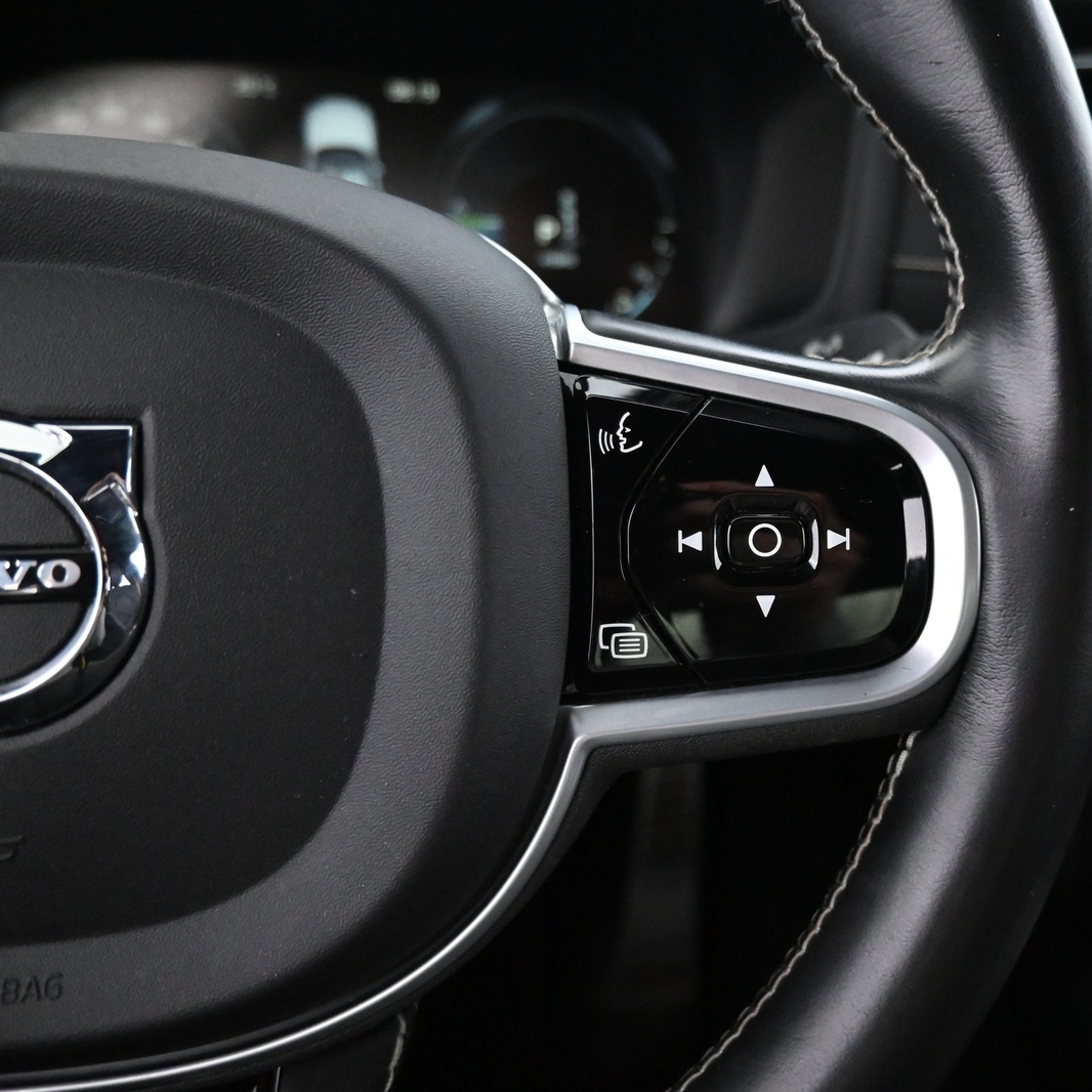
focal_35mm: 31
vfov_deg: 52.5
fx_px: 1106
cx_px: 798
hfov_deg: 50.7
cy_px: 544
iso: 5600
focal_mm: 16
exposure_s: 1/25
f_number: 3.5
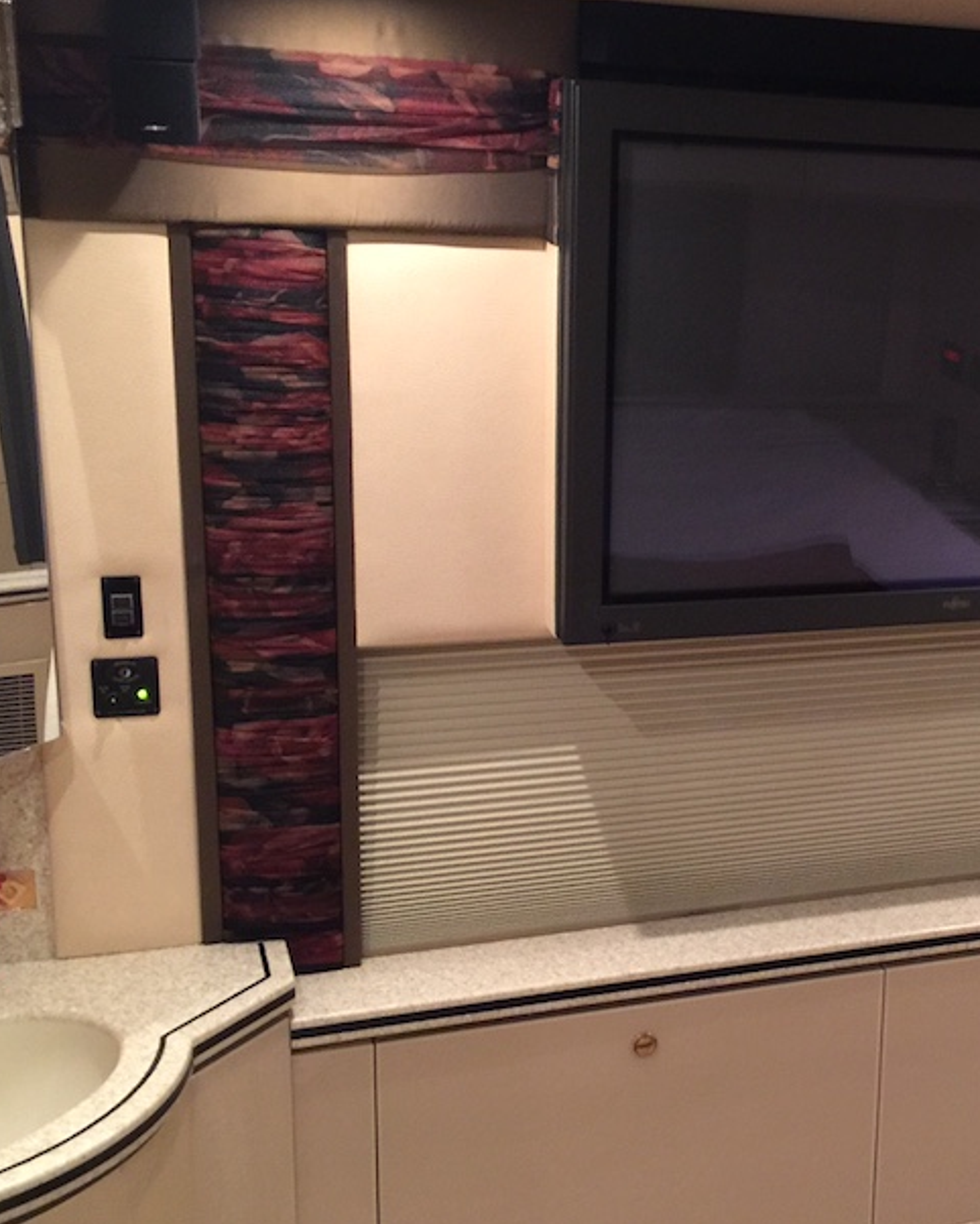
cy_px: 649
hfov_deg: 30.8
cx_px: 864
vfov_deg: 39.5
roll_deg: -3.5
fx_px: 1703
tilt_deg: -11.3
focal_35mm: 47
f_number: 2.2
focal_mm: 4.15
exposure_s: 1/4
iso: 80
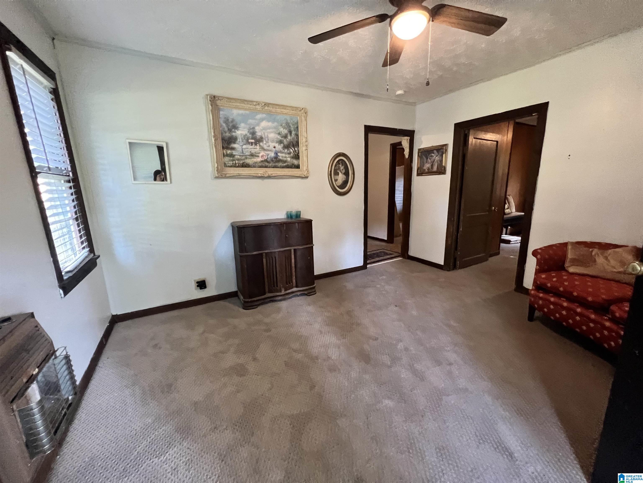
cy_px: 242
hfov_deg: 106.2
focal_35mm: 13
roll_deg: +1.1
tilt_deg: -11.5
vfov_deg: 89.9
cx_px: 322
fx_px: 241
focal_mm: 1.57
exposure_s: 1/60
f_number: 1.8
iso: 640
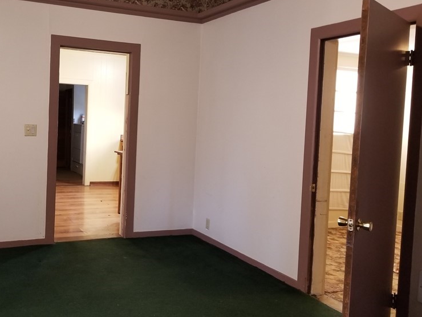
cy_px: 143
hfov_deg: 50.5
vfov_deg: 39.6
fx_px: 439
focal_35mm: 36
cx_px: 142
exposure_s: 1/20
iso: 250
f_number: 1.7
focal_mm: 4.25
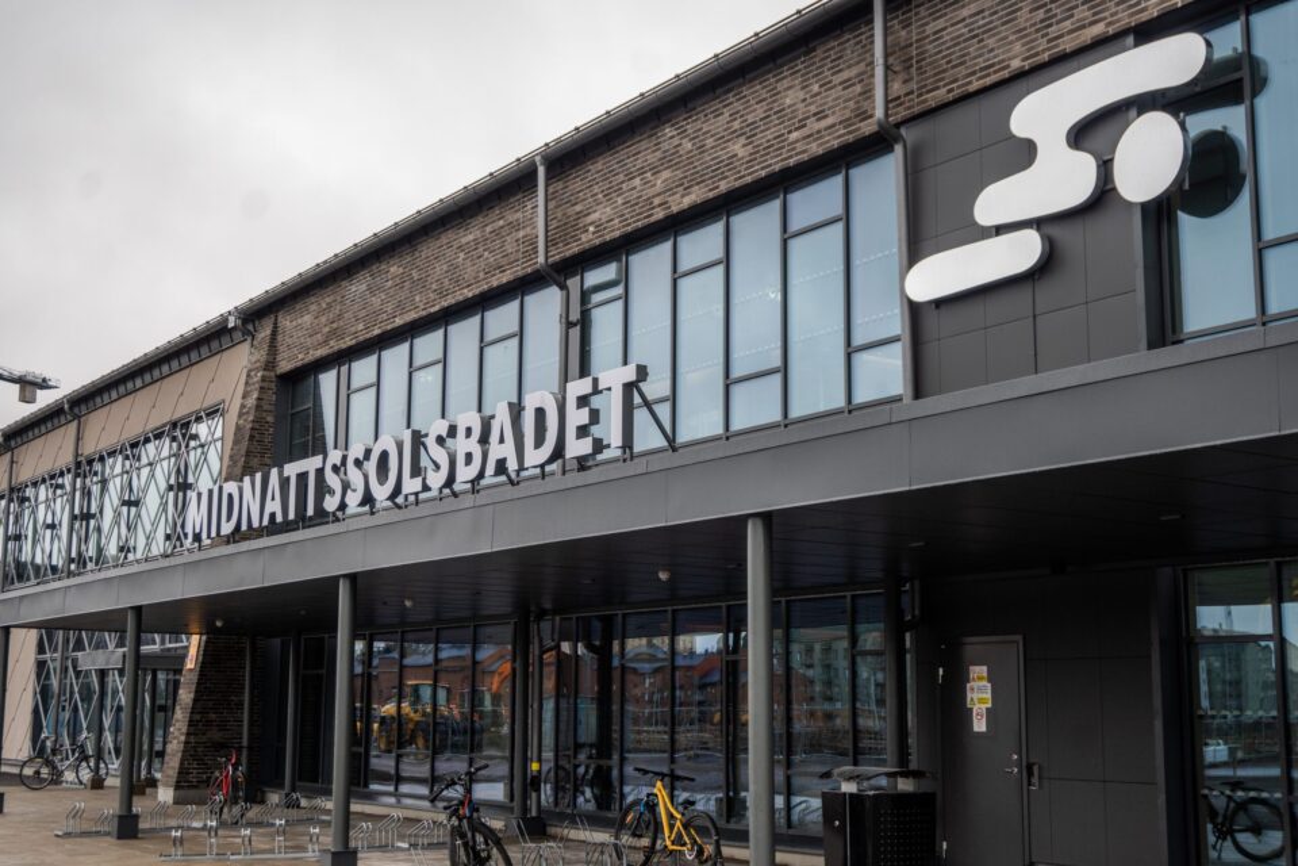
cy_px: 433
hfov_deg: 43.6
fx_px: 1622
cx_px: 649
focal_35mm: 45
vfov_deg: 29.9
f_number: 4.8
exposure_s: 1/200
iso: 100
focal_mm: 30
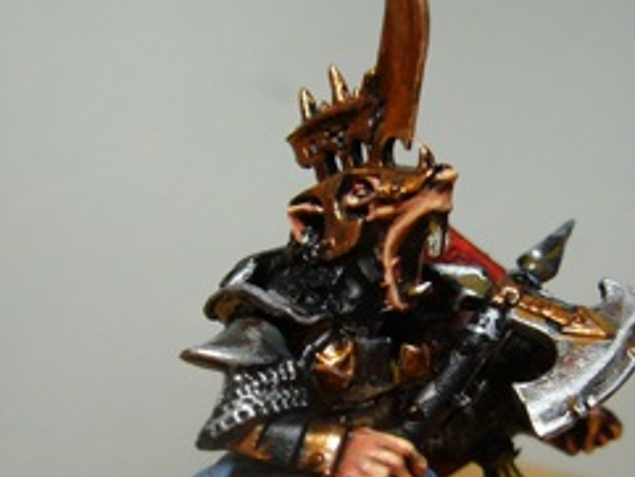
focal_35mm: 67
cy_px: 332
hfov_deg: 28.7
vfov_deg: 21.8
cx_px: 431
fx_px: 1230
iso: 100
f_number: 2.8
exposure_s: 1/15
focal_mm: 5.8
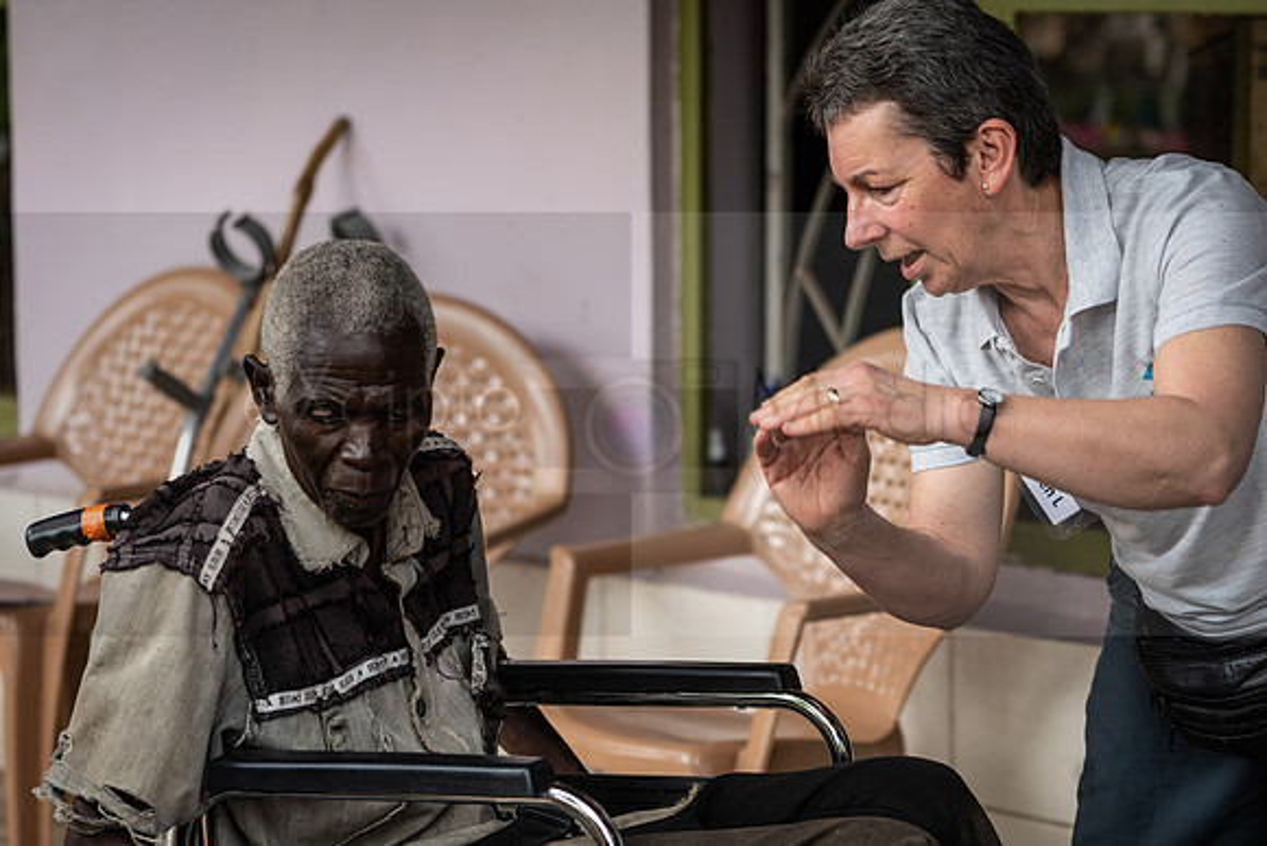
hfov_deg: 19.6
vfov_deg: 13.2
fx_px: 3661
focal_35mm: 104
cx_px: 634
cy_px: 423
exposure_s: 1/125
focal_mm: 104
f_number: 4
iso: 125
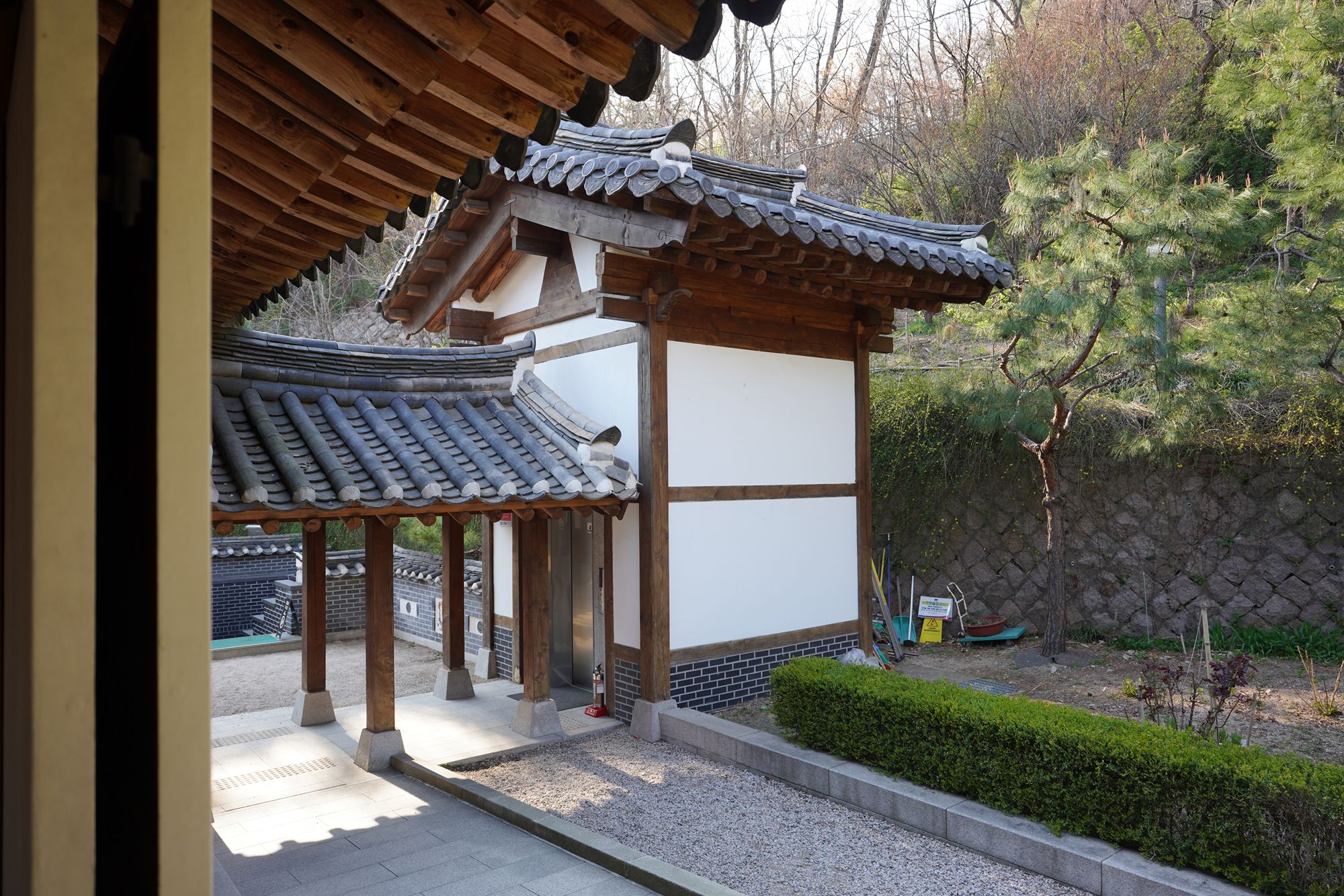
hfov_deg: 73.7
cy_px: 448
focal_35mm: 24
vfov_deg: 53.1
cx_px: 672
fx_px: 896
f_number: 4
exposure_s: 1/100
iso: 100
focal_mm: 24
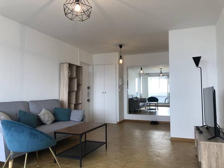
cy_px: 84
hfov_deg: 63.4
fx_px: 181
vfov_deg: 49.7
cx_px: 112
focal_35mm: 28
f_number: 1.8
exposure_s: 1/33
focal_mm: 4
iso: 25
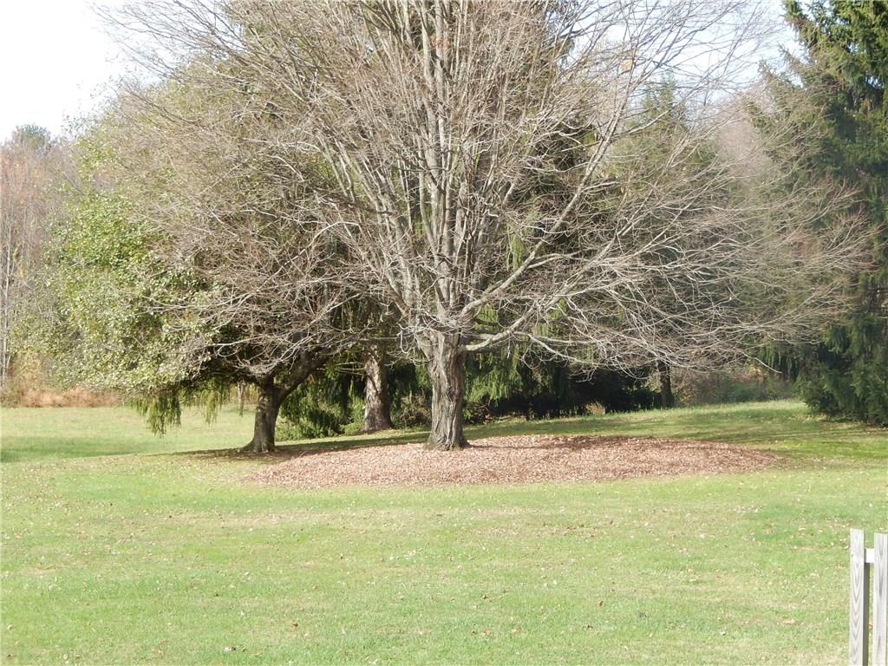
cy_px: 333
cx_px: 444
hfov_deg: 26.7
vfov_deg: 20.2
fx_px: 1873
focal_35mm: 73
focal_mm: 13.1
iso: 125
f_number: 4.9
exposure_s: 1/160
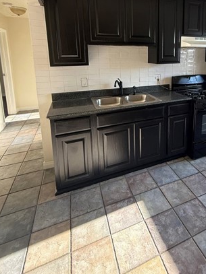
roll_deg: -1.3
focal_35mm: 22
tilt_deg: -10.0
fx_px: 175
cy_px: 83
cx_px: 155
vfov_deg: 73.2
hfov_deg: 57.9
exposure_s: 1/99
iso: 200
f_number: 2.2
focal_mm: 2.22
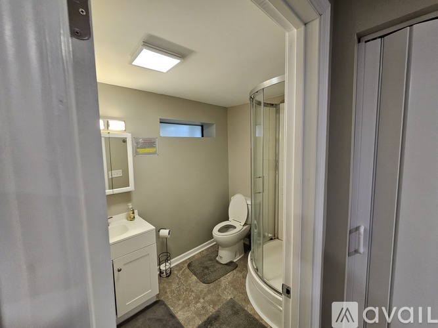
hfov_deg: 106.2
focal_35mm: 13
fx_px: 164
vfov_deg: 89.9
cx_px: 219
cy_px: 164
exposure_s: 1/60
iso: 160
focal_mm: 2.2
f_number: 2.2
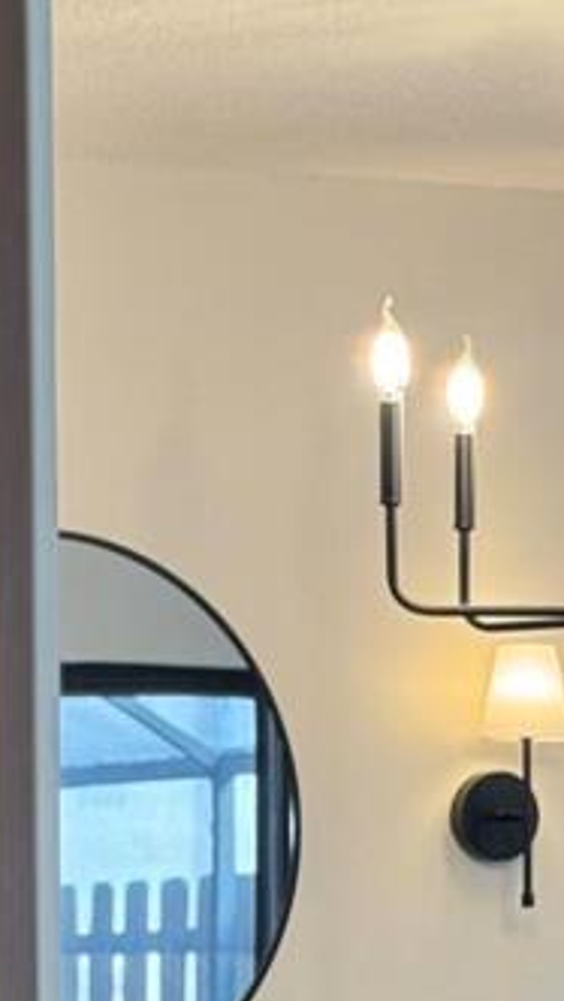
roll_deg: +0.7
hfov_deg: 6.4
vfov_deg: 11.1
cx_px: 211
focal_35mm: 189
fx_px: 5020
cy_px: 1324
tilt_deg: -4.3
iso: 80
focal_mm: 6.76
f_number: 1.78
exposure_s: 1/60
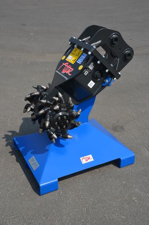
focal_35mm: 44
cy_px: 112
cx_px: 74
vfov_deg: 45.0
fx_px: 271
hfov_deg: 30.7
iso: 100
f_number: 8
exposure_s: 1/250
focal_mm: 29
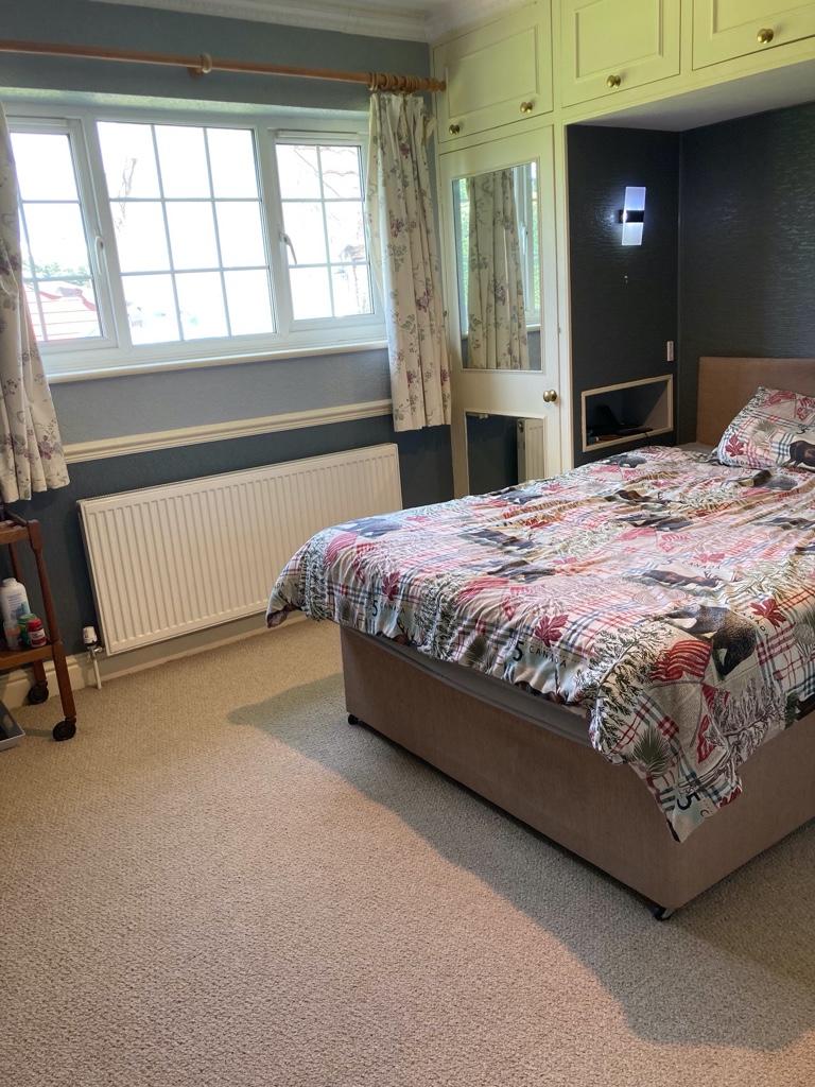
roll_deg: +3.4
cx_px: 408
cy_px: 544
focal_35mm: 28
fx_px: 879
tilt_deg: -14.7
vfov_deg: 63.4
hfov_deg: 49.7
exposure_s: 1/50
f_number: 1.8
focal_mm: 3.99
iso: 50
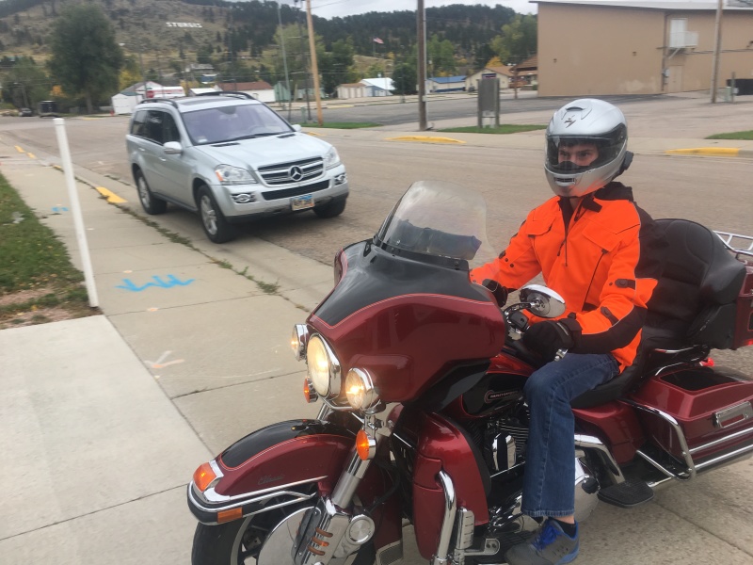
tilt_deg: -19.7
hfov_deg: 61.7
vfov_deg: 48.2
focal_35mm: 29
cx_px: 376
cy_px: 282
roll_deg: -2.0
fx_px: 631
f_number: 2.2
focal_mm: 4.15
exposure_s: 1/202
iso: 25
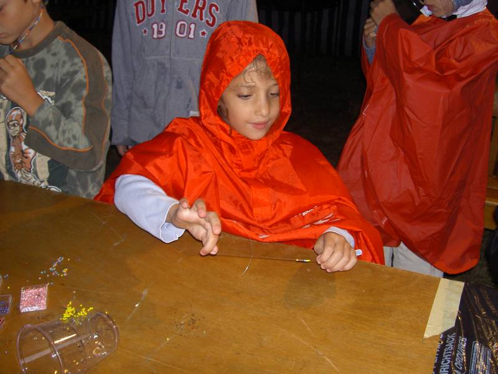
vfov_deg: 36.8
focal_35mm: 39
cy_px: 187
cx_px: 249
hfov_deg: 47.9
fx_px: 561
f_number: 2.8
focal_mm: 8
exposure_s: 1/60
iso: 100
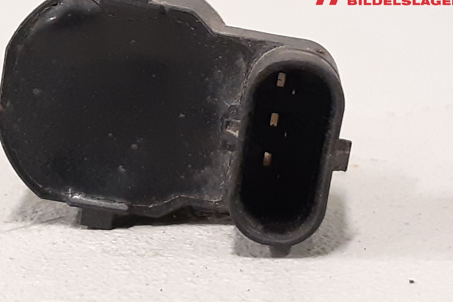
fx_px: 365
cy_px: 147
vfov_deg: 45.0
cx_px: 218
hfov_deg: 63.6
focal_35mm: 29
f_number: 1.7
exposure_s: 1/50
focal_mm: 3.93
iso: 250
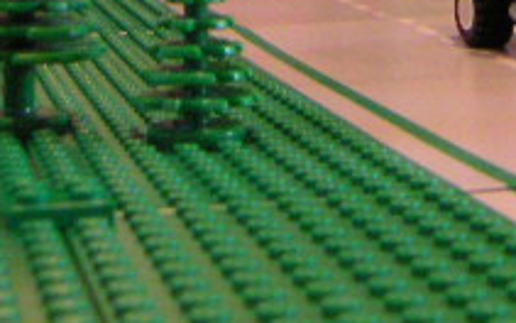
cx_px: 606
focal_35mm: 119
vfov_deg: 10.5
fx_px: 1674
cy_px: -193
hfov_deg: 16.8
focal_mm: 4.8
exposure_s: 1/20
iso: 400
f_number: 2.8
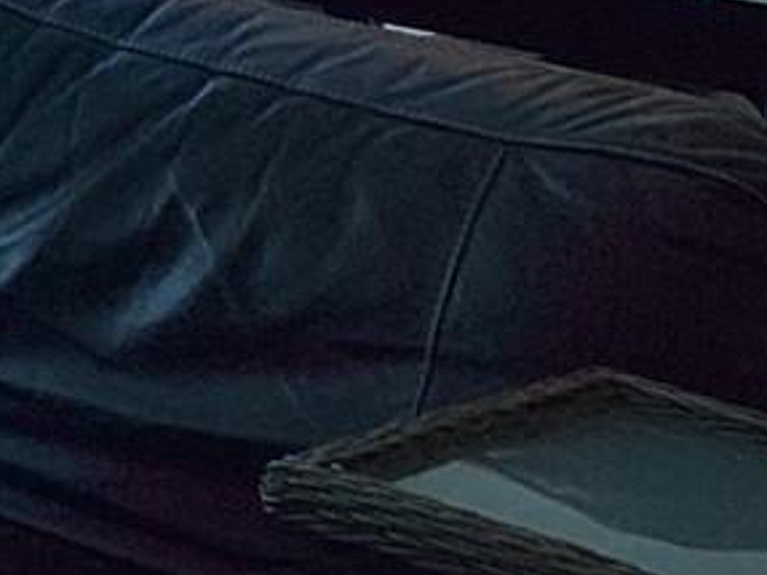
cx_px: -1080
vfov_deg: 8.3
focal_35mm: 173
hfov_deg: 10.0
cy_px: -374
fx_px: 3832
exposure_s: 1/128
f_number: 2.4
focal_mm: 3.3
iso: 25
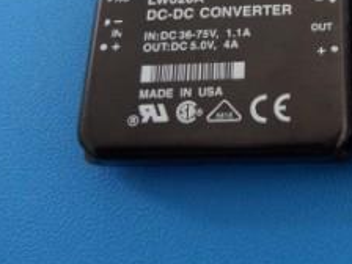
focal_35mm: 48
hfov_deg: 36.4
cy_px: 41
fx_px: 488
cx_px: 336
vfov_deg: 29.4
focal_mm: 3.9
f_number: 3.2
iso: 200
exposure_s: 1/6
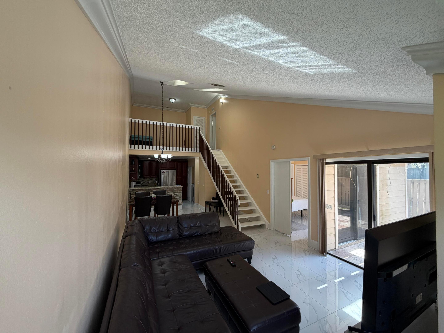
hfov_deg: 102.1
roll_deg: +0.1
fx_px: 180
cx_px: 222
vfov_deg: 85.7
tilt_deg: +0.9
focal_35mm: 14
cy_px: 166
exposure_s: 1/120
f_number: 2.2
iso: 100
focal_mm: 2.22
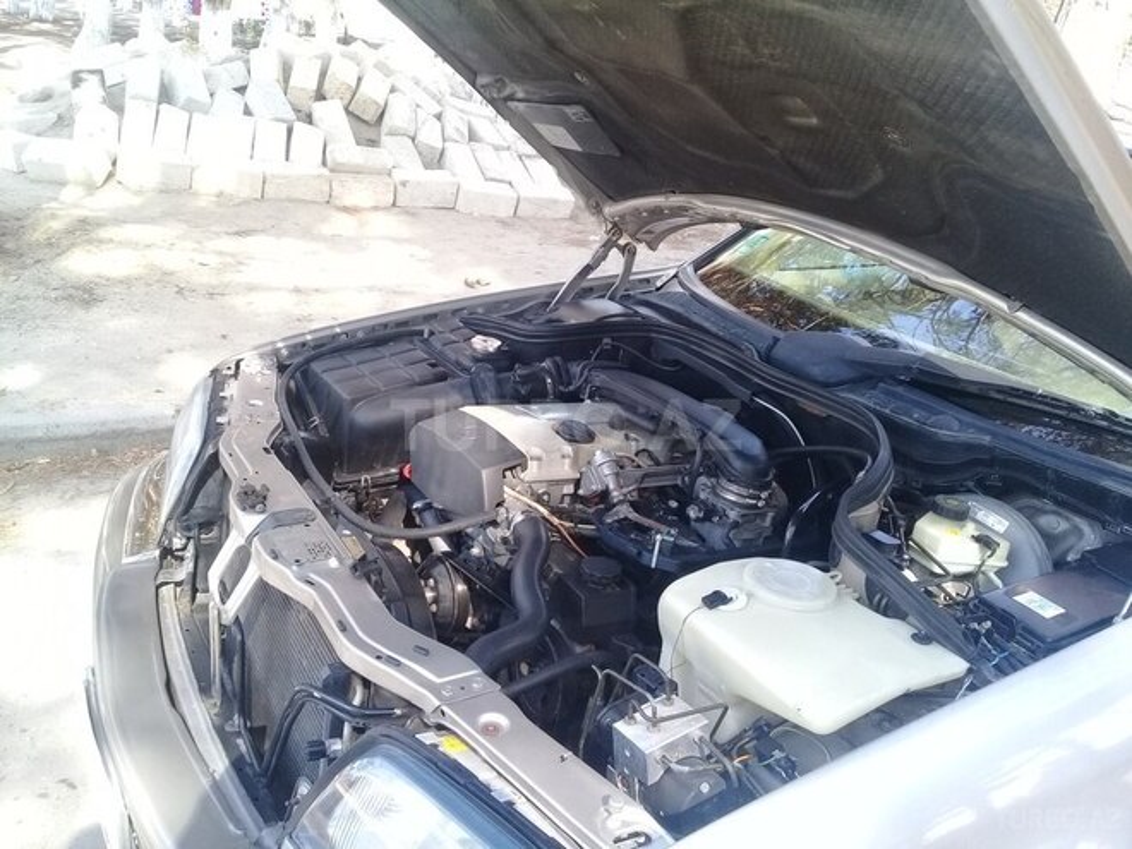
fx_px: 1014
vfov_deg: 45.4
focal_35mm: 31
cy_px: 424
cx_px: 566
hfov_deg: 58.4
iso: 80
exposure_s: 1/100
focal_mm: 3.3
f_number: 2.2
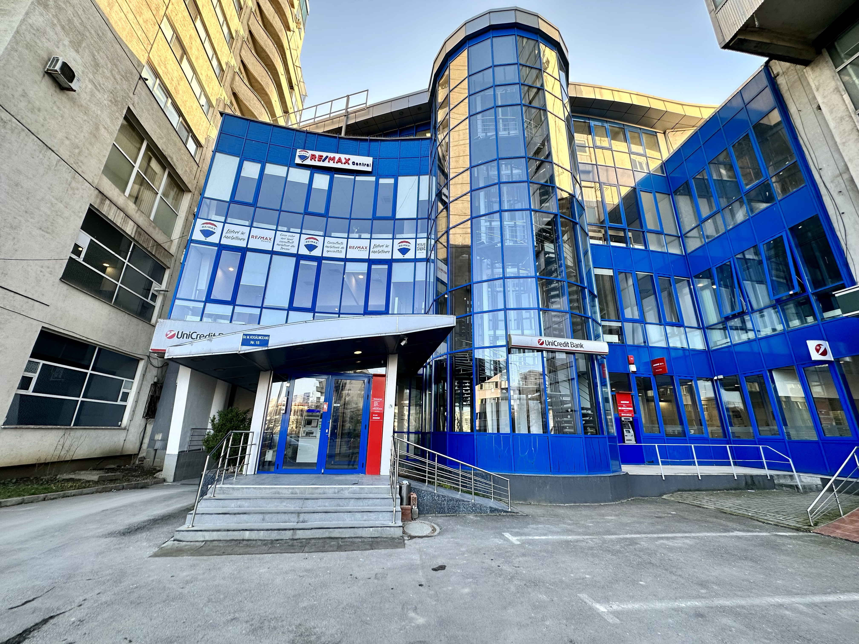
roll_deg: -2.0
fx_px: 347
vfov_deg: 85.7
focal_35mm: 14
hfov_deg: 102.1
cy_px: 322
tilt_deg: +18.0
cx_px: 430
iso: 40
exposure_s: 1/184
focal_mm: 2.22
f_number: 2.2
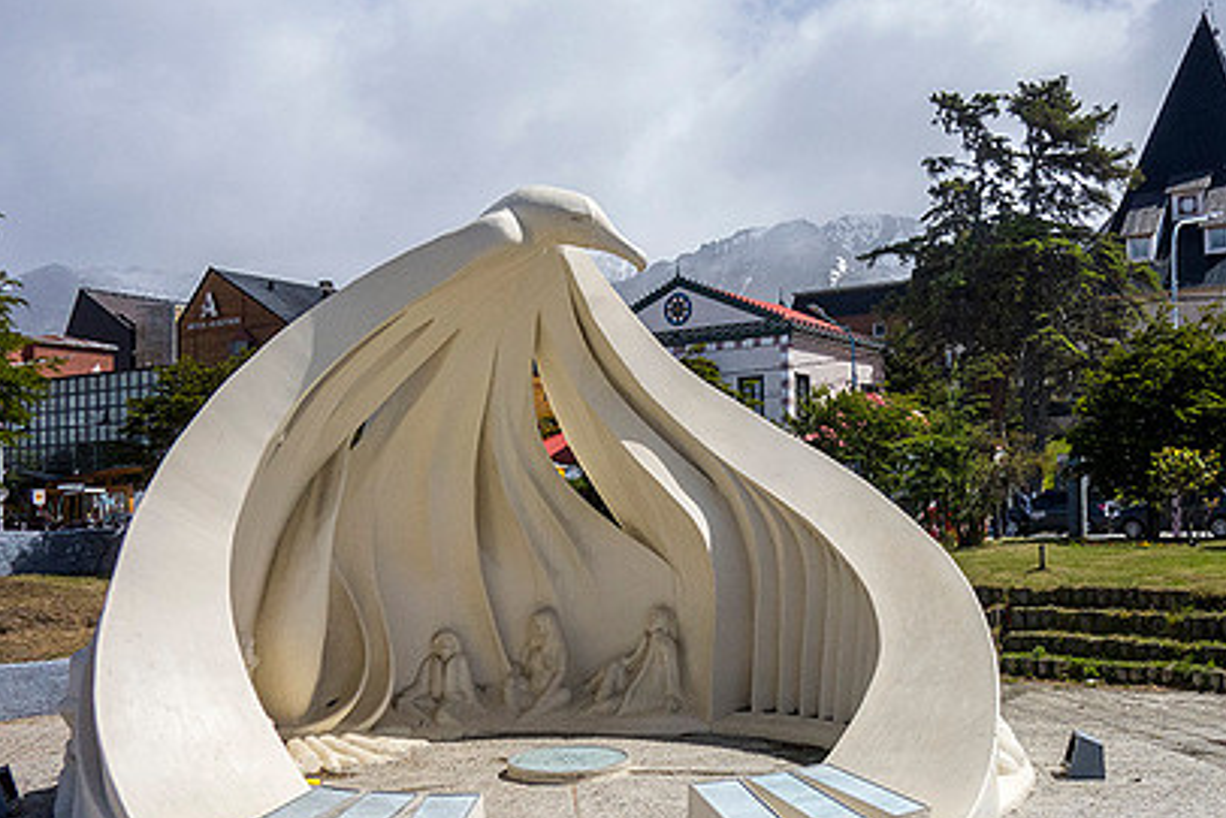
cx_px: 776
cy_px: 478
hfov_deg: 47.9
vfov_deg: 33.4
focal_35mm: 40
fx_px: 1363
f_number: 7.1
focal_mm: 10.4
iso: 400
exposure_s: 1/1600
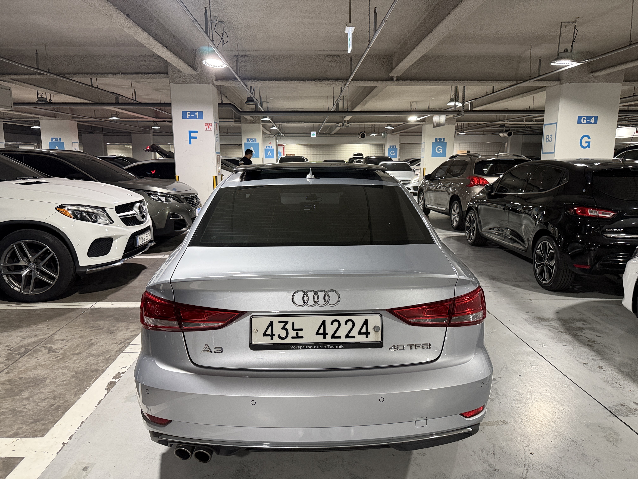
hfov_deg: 71.6
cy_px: 240
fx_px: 442
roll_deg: +0.2
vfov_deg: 56.8
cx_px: 319
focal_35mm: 24
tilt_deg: -8.8
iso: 320
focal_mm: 6.76
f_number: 1.78
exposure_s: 1/60
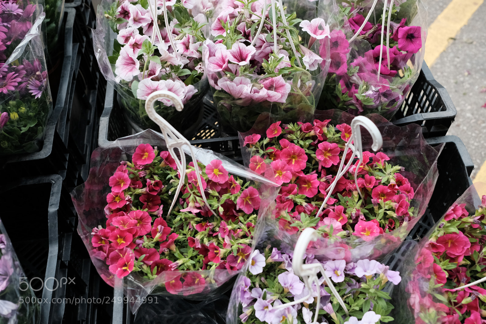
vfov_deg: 37.9
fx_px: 473
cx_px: 243
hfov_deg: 54.4
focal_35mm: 35
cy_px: 162
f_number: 4
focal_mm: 23
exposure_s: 1/1000
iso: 2000
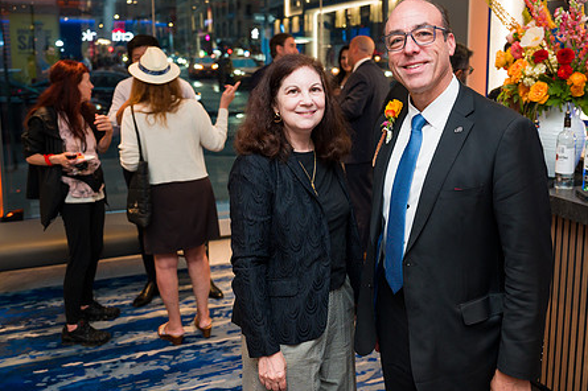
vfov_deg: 35.7
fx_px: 604
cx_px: 351
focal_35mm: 37
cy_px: 152
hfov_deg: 51.6
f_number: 3.2
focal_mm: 28
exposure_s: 1/160
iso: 800
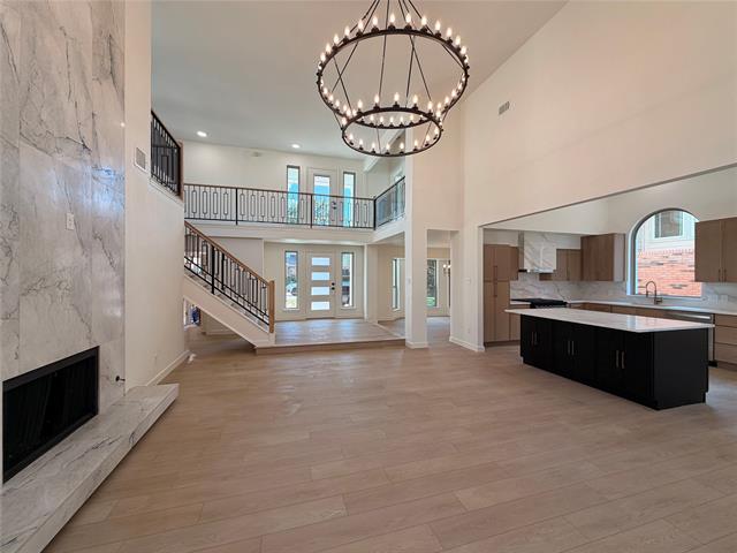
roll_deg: -0.3
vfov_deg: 85.7
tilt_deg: +0.1
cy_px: 276
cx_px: 368
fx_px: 298
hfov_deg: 102.1
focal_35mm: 14
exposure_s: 1/120
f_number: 2.2
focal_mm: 2.22
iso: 64
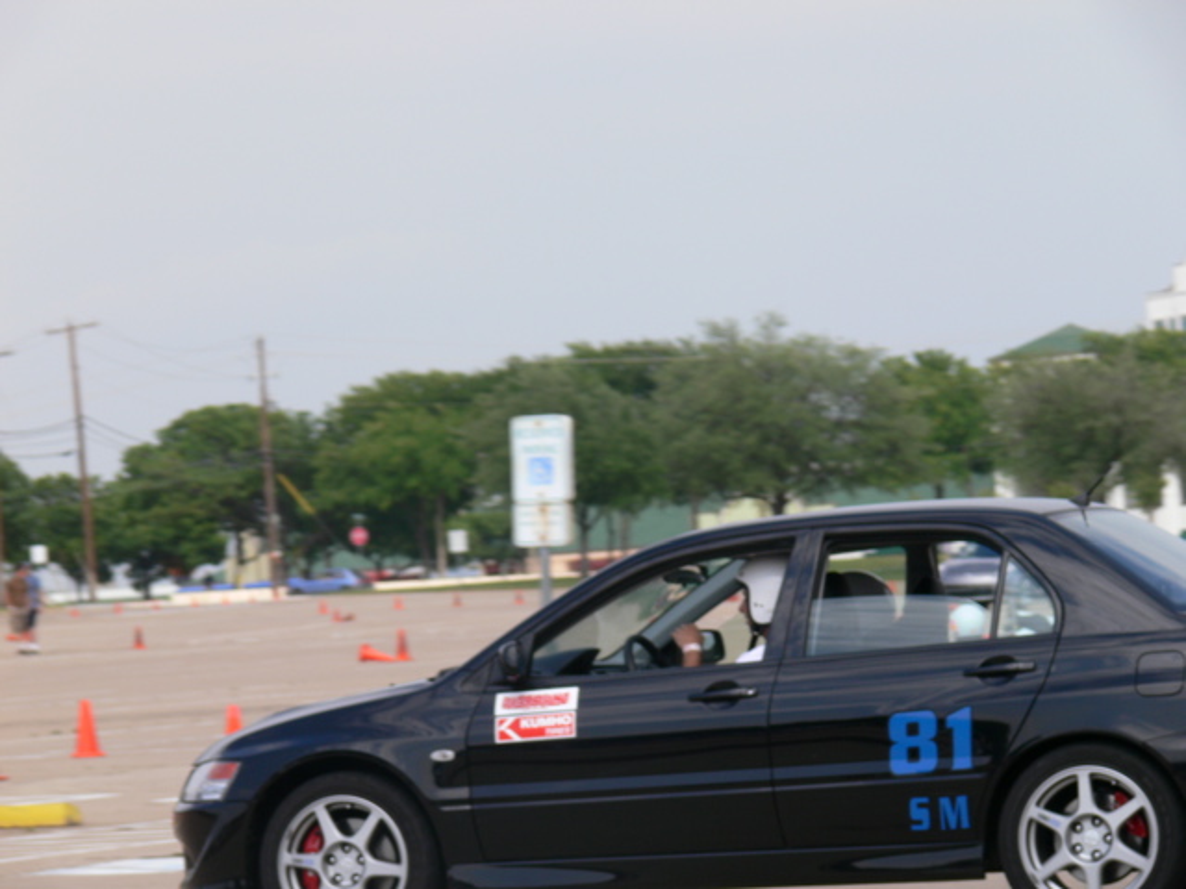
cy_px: 444
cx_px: 593
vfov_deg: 7.8
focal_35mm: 190
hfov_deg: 10.4
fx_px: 6510
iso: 80
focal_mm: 40.2
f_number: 5.6
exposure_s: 1/320
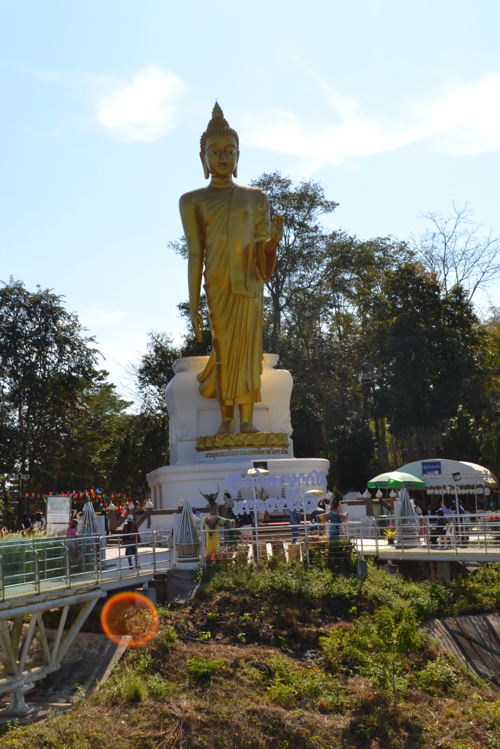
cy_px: 325
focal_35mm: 48
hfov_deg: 28.0
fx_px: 1000
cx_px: 201
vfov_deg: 41.0
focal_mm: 18
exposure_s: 1/200
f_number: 10
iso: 100
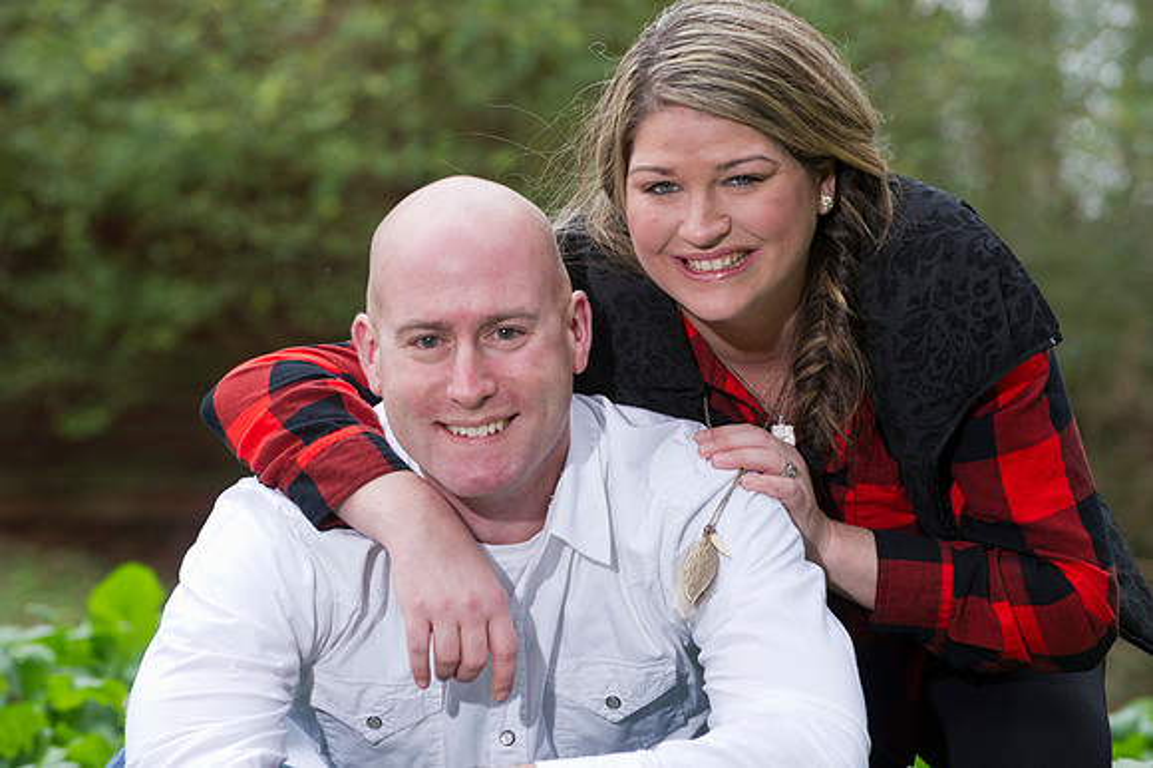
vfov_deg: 8.1
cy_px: 384
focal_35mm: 170
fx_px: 5441
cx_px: 576
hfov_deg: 12.1
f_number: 5.6
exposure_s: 1/125
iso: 800
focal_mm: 170
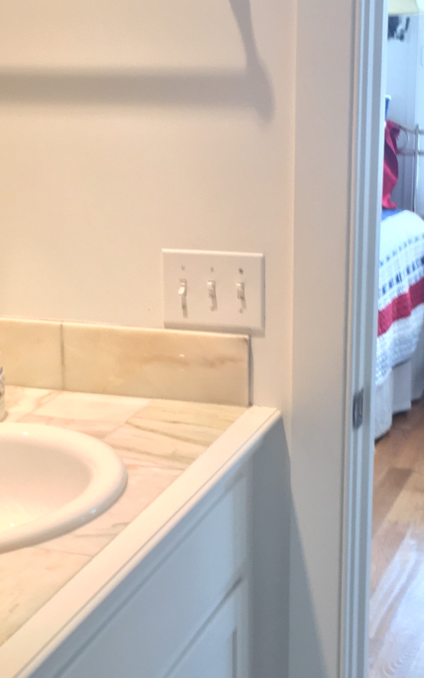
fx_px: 1313
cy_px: 391
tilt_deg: -16.1
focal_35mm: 71
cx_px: 151
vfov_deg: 28.9
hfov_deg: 18.3
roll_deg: -1.5
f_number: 2.2
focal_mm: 4.15
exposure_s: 1/30
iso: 50
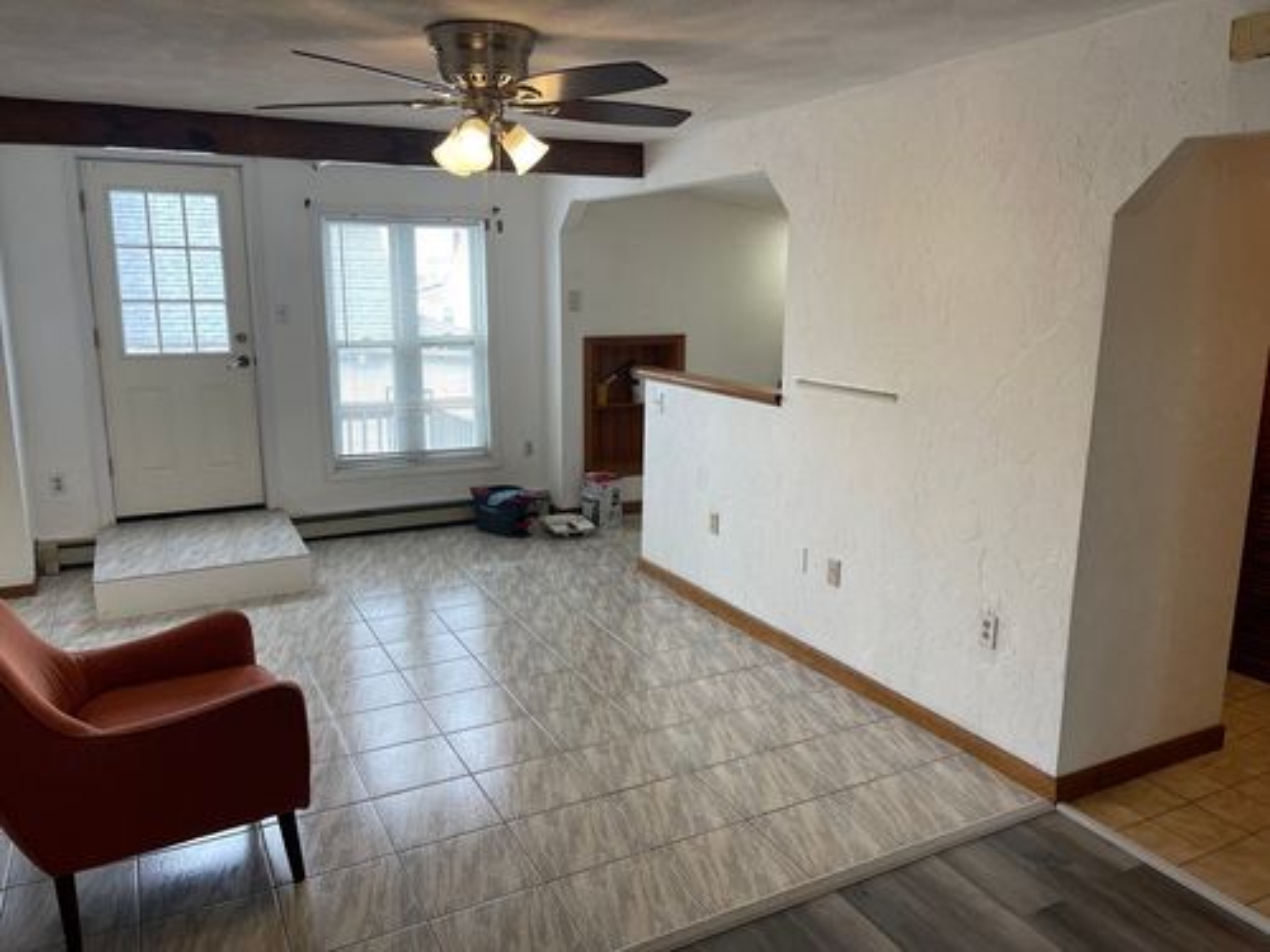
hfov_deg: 69.4
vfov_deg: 54.9
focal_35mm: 25
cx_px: 635
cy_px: 476
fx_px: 917
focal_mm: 5.1
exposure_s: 1/120
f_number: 1.6
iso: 40
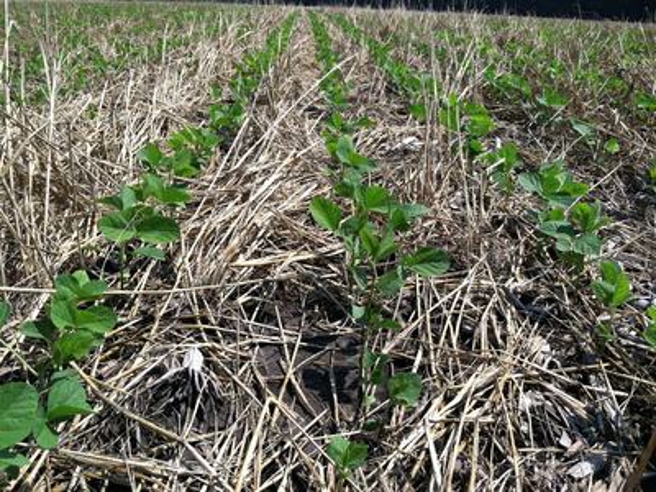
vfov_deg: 40.7
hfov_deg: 52.6
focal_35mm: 35
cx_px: 328
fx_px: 663
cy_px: 246
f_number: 2.8
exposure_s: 1/1111
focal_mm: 3.85
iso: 80
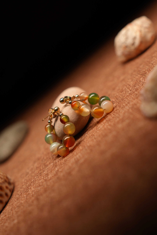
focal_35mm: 52
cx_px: 78
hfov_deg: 26.0
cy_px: 118
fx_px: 340
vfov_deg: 38.2
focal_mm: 35
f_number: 2.5
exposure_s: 1/100
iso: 100
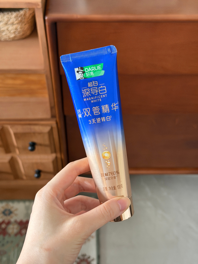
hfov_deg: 30.3
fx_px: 366
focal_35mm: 48
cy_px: 132
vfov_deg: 39.7
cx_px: 99
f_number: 1.78
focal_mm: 6.76
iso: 640
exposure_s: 1/30
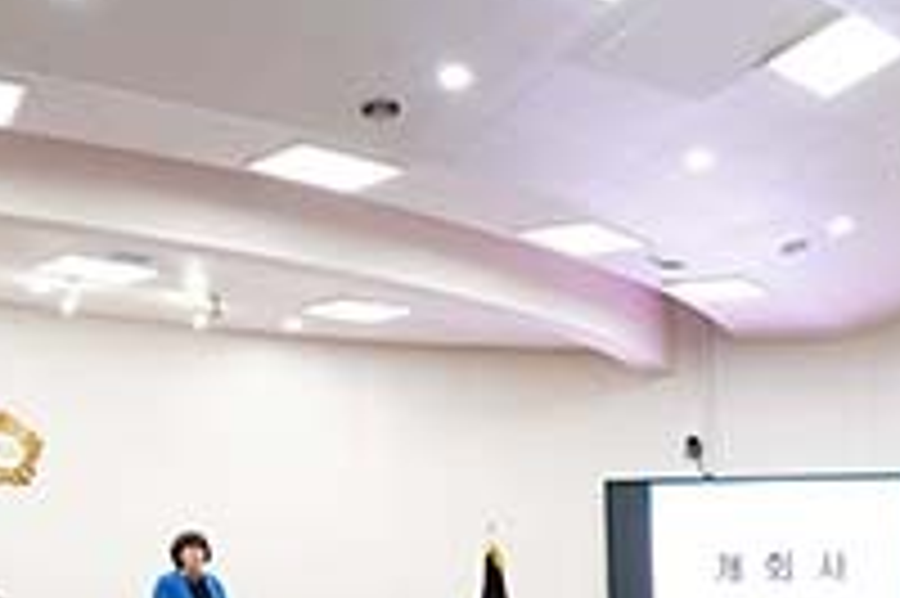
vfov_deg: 20.5
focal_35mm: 60
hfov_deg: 29.9
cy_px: 791
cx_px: 1004
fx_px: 1499
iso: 1600
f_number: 5.6
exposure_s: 1/60
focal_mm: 20
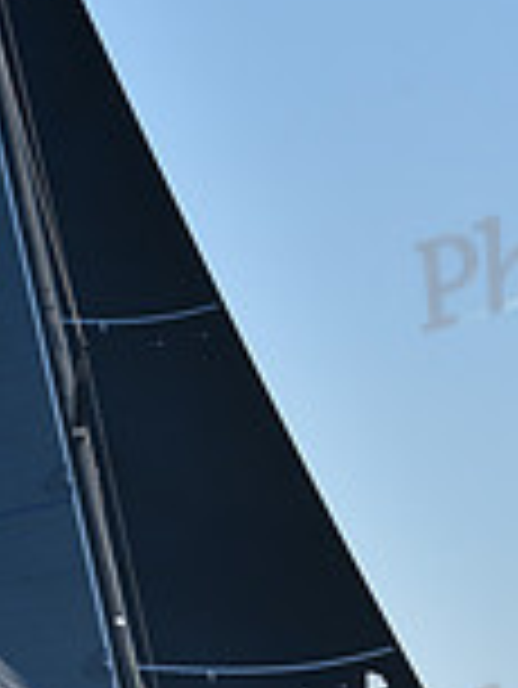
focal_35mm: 255
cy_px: 513
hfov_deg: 5.8
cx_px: 182
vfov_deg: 7.8
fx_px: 5081
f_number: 7.1
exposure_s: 1/1000
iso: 200
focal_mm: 70
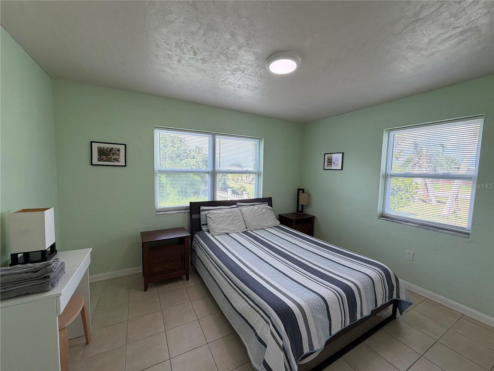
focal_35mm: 14
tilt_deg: -5.8
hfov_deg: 102.1
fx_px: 200
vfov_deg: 85.7
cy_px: 186
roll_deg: -0.7
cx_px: 247
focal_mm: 2.22
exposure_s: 1/120
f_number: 2.2
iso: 64
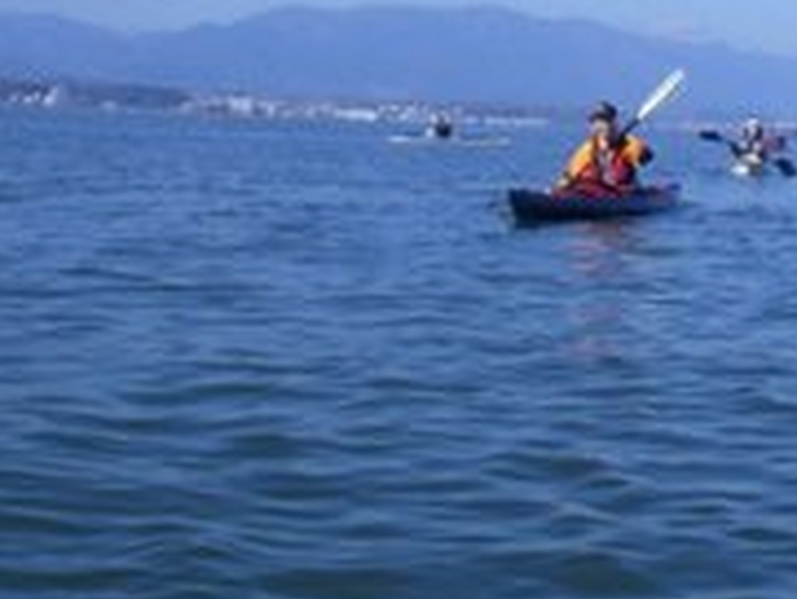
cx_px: 727
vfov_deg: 17.1
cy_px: -48
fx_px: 1935
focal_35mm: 84
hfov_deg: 22.7
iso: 64
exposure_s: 1/200
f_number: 6.6
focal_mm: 6.3
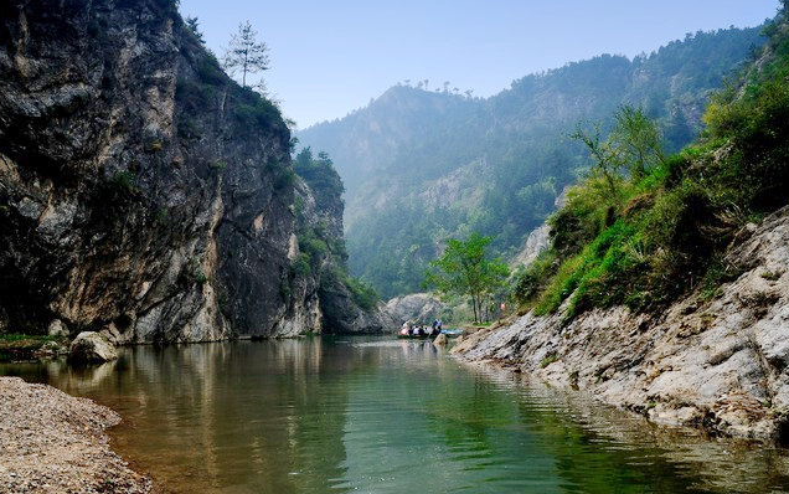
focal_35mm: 32
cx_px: 366
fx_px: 688
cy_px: 228
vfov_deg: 39.4
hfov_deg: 59.6
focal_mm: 25
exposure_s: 1/400
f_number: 8
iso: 200
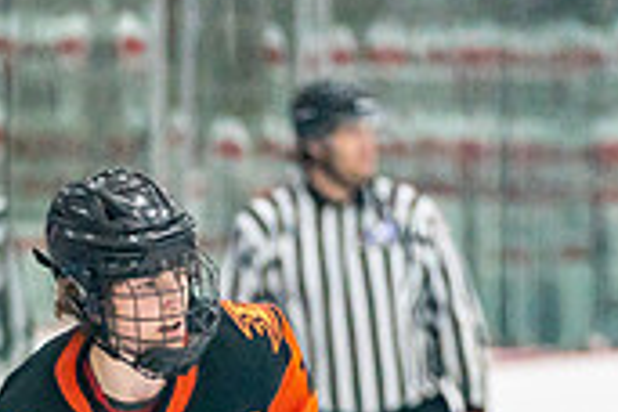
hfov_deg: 3.2
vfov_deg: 2.2
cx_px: 59
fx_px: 10917
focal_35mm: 636
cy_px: 796
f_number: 2.8
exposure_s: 1/1250
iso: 3200
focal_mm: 158
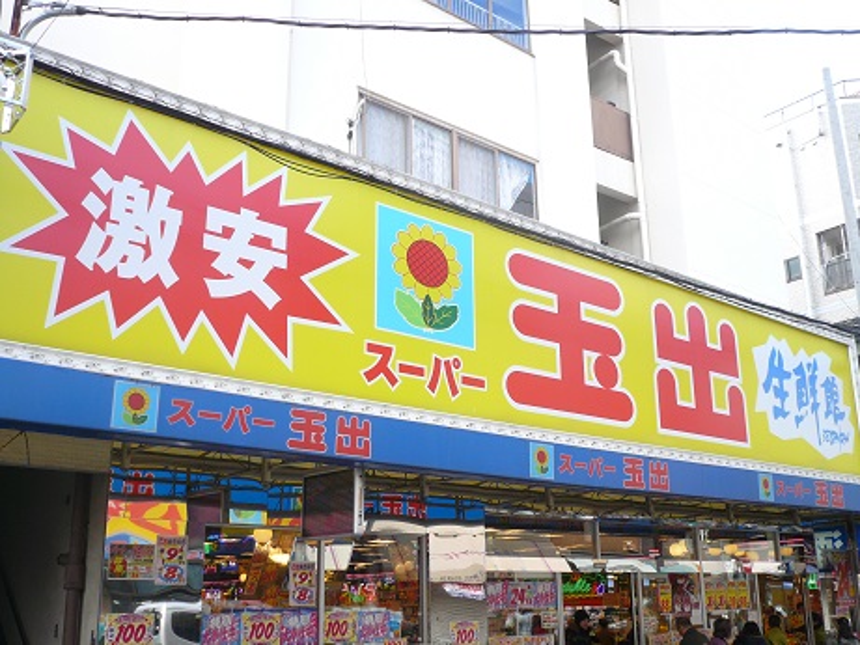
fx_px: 919
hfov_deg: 50.1
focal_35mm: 37
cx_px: 430
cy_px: 322
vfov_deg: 38.7
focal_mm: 6.1
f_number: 3.1
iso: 100
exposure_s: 1/160
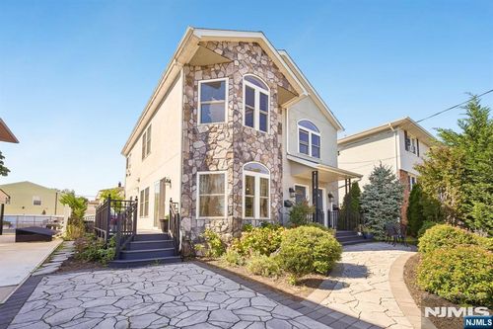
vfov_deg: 81.2
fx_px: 192
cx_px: 246
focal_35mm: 14
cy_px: 164
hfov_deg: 104.3
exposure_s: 1/160
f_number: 7.1
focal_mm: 14
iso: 250
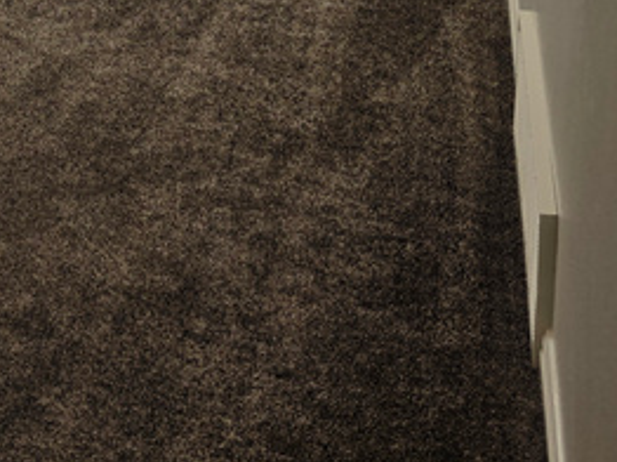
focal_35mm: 90
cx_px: -363
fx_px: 1603
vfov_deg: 14.5
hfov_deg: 18.7
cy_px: -349
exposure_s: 1/120
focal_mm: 6.3
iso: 16
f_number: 1.7
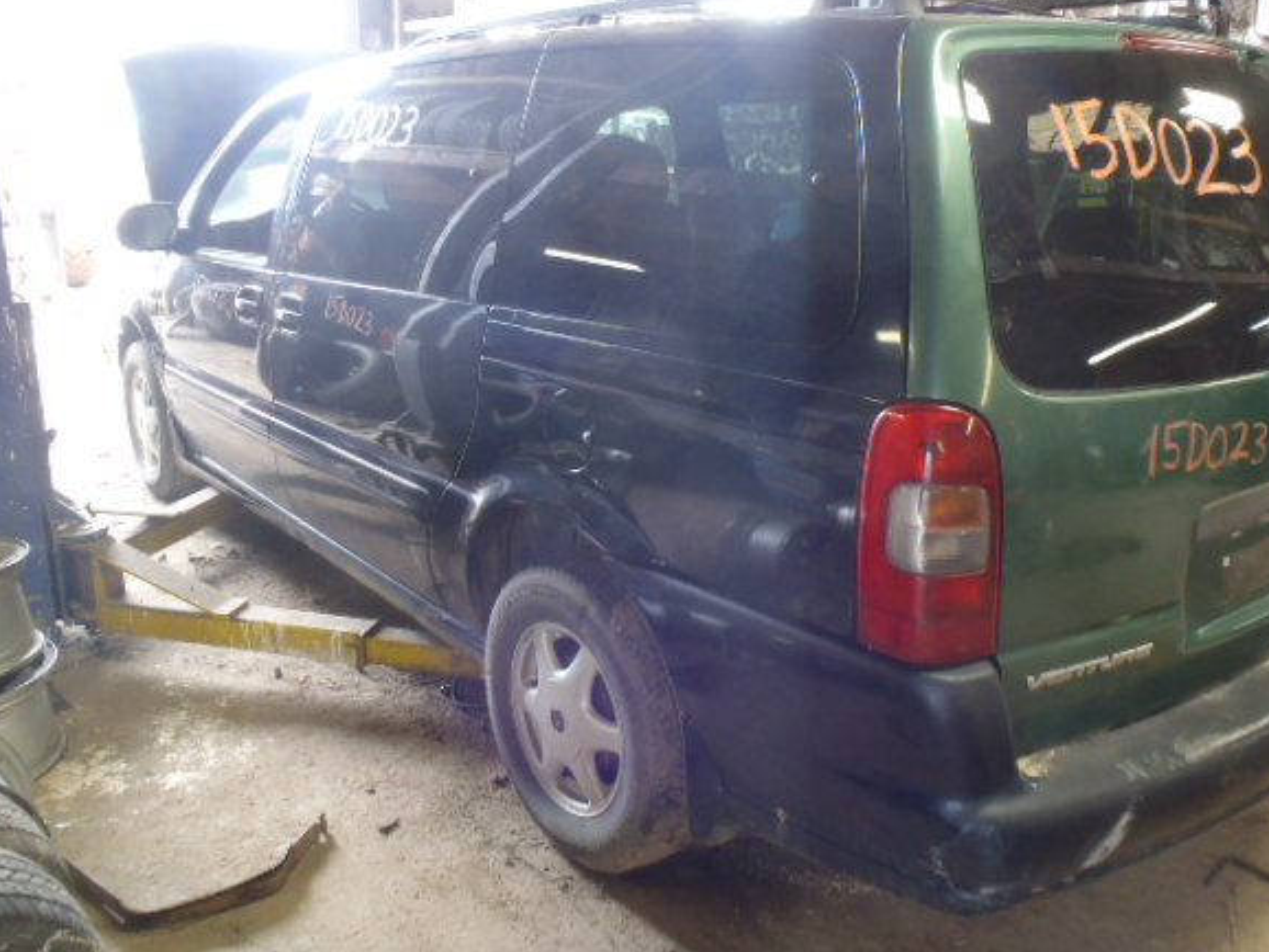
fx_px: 1137
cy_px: 445
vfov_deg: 45.4
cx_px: 663
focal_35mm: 31
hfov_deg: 58.3
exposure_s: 1/10
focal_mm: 5
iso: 200
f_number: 3.9
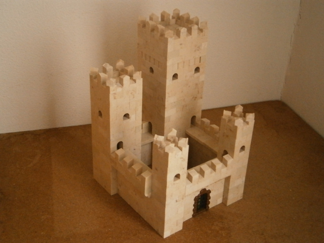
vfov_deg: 30.9
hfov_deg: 40.4
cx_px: 162
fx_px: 440
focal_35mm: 47
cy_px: 122
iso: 800
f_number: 3.4
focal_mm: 8.3
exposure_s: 1/30
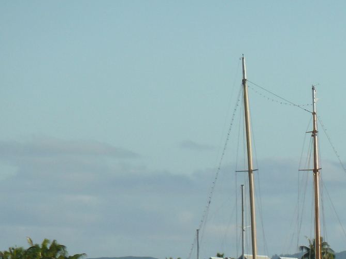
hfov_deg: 2.8
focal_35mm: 717
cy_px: 232
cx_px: 285
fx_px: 7167
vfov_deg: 2.1
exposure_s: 1/320
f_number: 4.9
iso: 80
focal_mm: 49.2
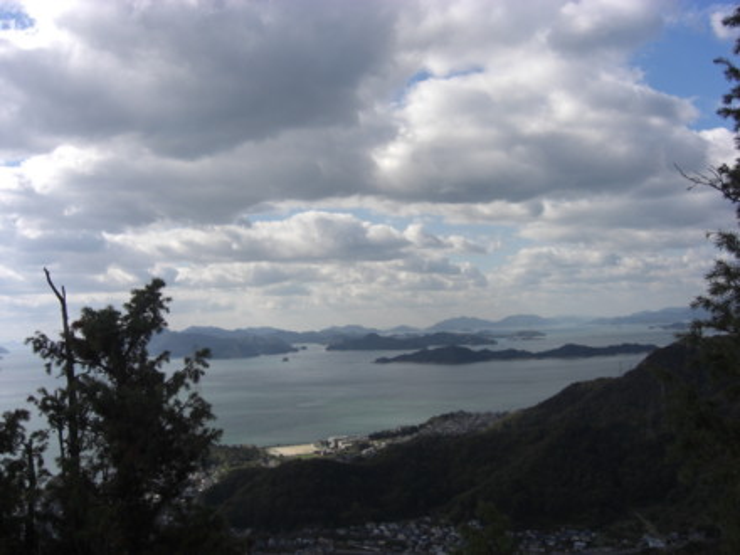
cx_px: 370
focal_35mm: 38
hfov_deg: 49.0
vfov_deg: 37.7
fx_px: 812
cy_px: 278
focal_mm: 7.9
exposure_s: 1/250
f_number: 8
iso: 80
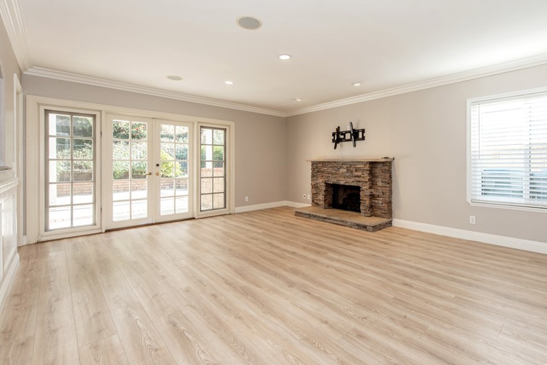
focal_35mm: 17
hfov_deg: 93.0
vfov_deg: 70.4
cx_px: 299
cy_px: 172
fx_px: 258
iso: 250
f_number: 5.6
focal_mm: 15
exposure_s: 1/125
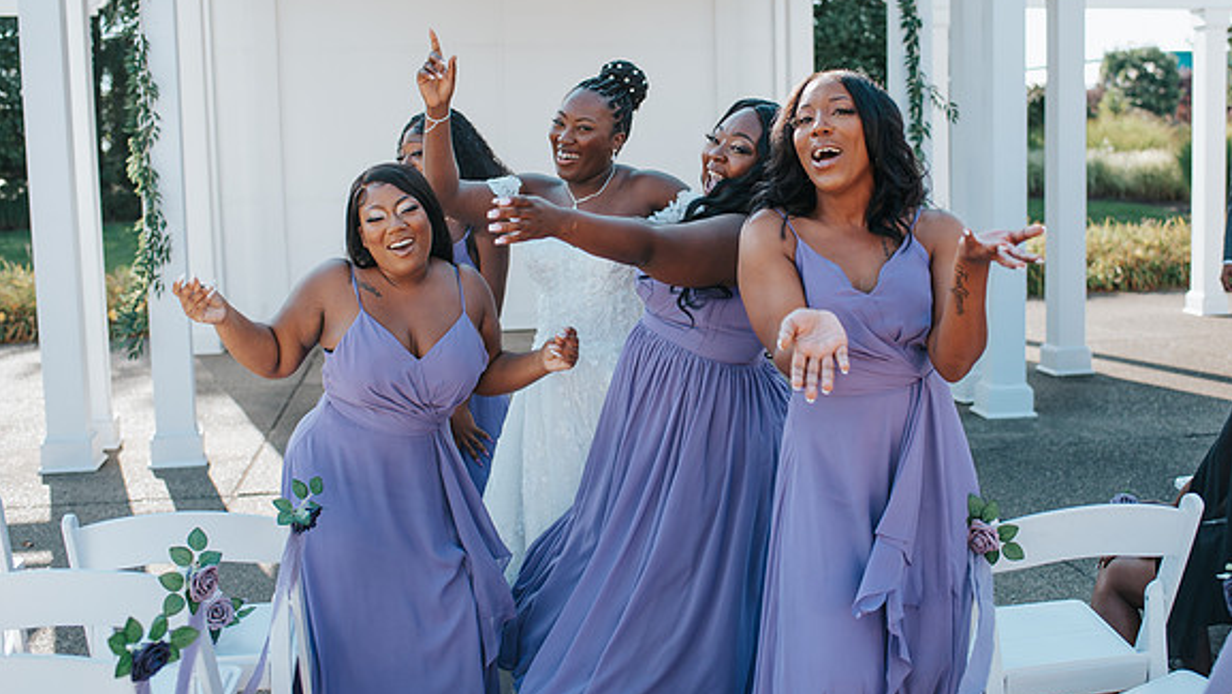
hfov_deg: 46.3
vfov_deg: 27.1
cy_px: 290
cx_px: 680
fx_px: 1438
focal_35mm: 44
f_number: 2.8
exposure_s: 1/640
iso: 100
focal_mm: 35
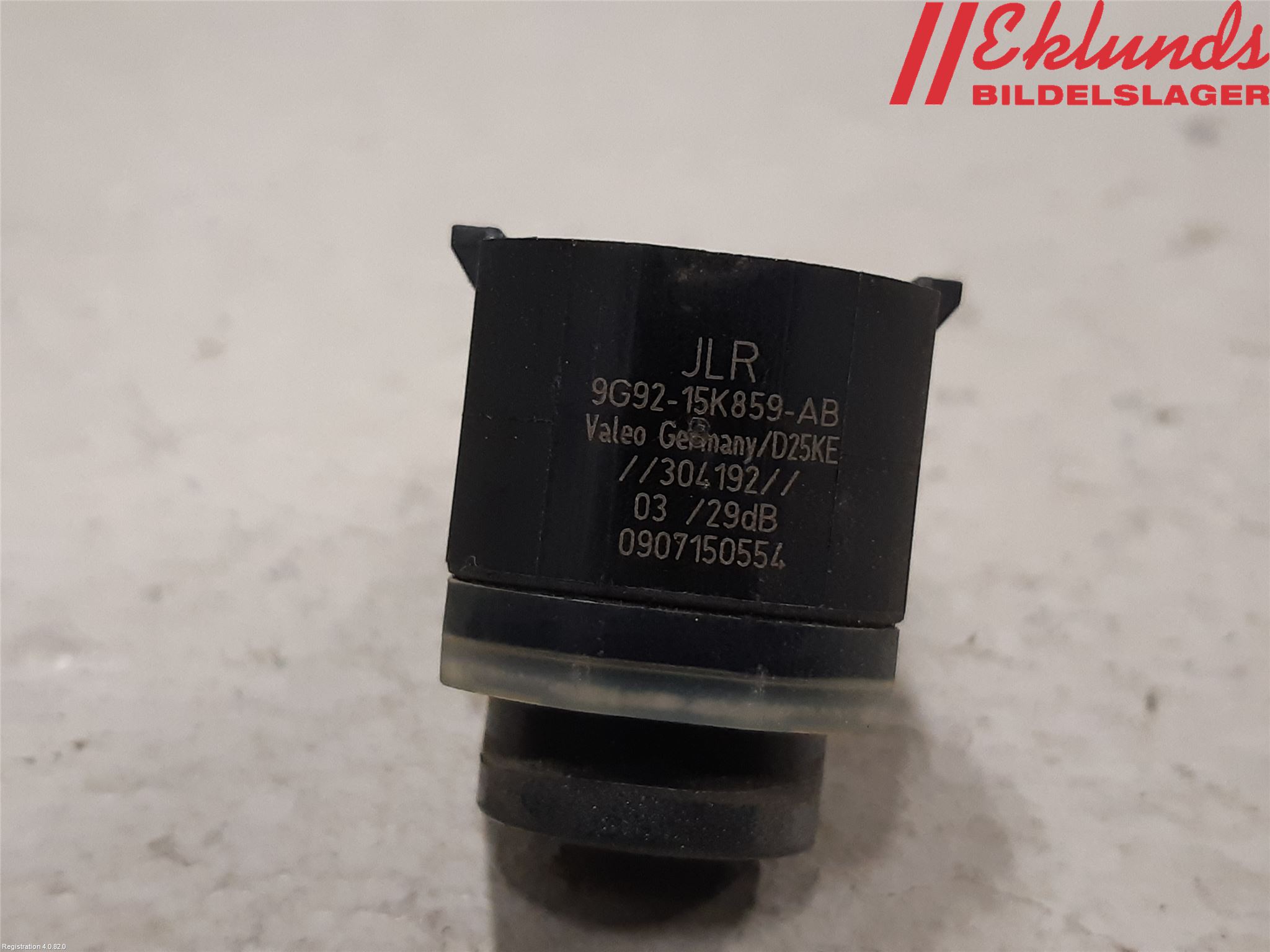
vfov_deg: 53.1
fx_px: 954
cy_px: 476
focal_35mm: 26
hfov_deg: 67.3
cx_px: 635
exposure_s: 1/50
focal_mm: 3.93
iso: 160
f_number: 1.7
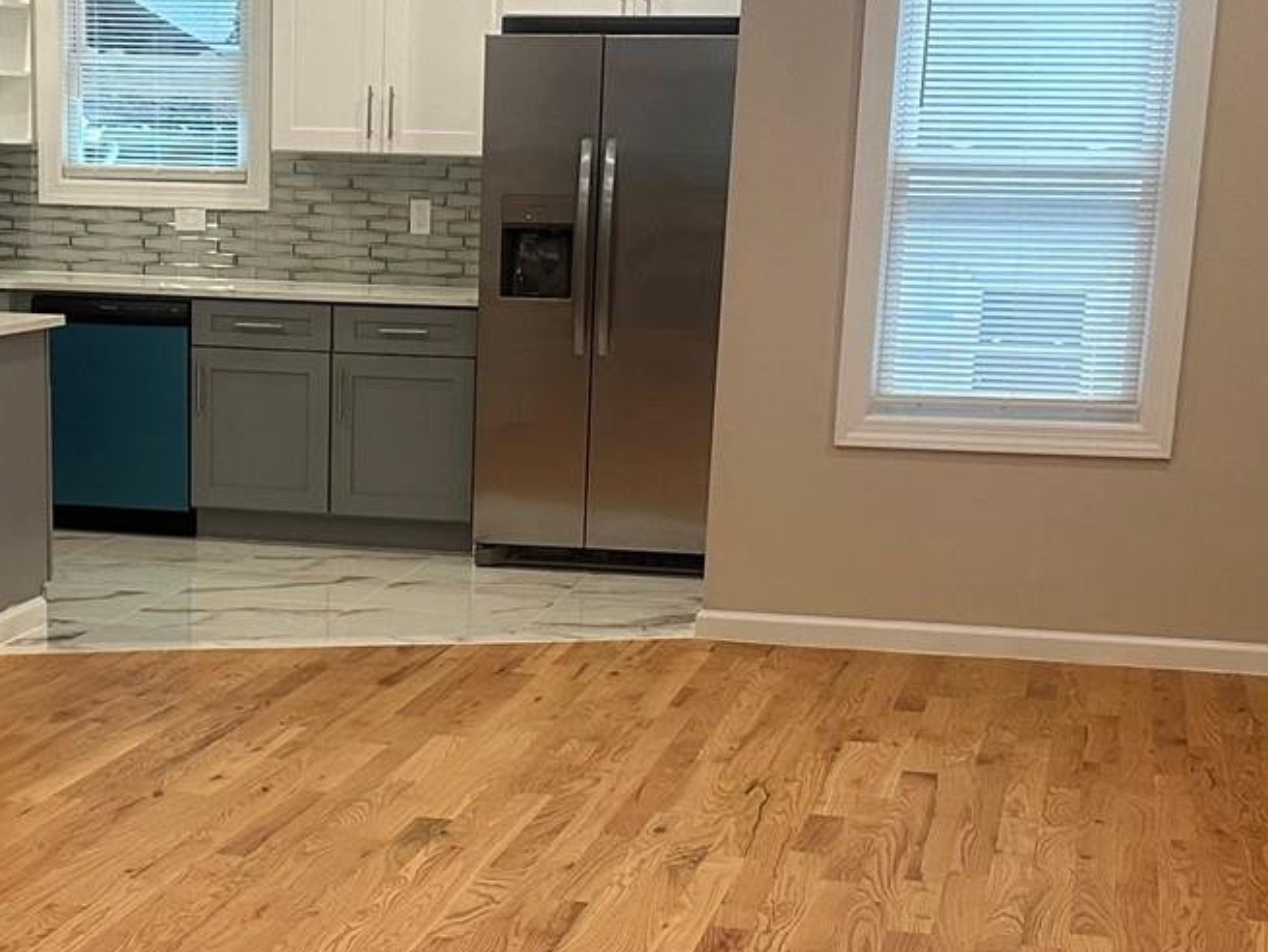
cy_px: 840
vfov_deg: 19.3
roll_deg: -1.4
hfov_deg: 25.7
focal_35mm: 75
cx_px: 352
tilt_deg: -13.4
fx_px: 2749
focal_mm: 6.86
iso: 160
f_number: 1.78
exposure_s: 1/120
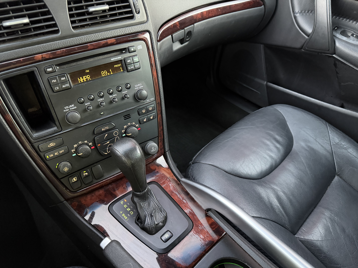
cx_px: 179
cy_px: 134
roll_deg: -2.9
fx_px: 248
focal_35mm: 24
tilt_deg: -44.1
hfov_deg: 71.6
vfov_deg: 56.8
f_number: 1.78
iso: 1000
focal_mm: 6.76
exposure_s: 1/34
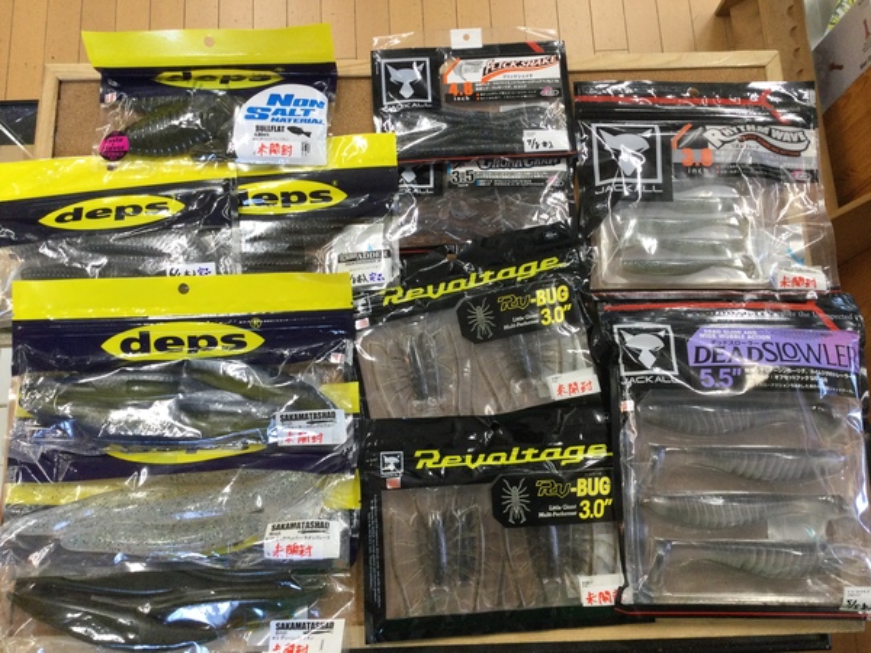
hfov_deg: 58.4
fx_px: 780
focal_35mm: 31
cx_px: 436
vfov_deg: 45.4
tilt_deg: -77.2
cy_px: 326
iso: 40
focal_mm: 3.3
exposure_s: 1/30
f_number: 2.4
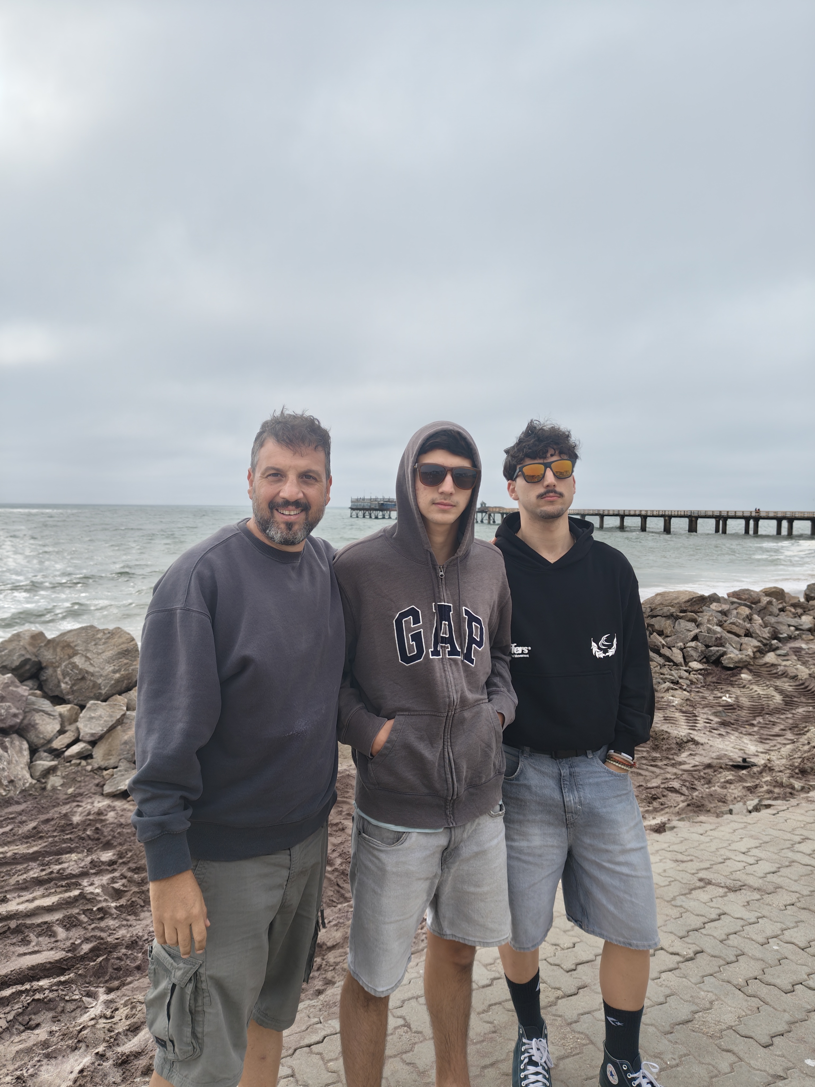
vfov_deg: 71.6
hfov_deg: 56.8
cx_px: 408
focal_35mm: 24
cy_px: 544
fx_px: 753
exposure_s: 1/536
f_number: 1.88
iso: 50
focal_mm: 5.56
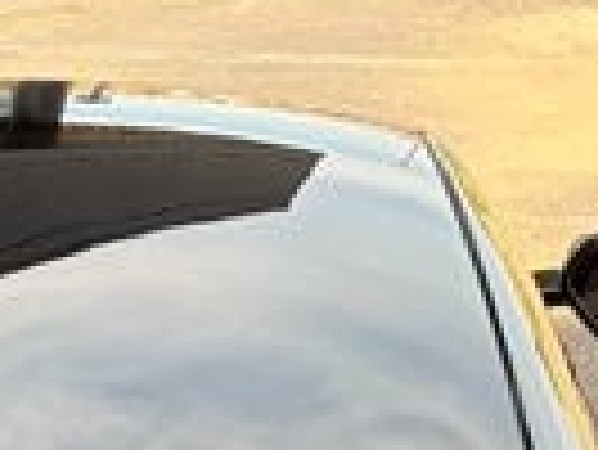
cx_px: -90
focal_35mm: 125
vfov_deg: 10.5
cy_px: 1030
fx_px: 2161
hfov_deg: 15.3
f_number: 1.6
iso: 50
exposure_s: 1/298
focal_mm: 5.96
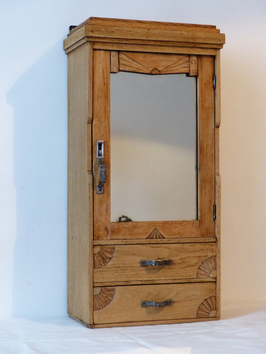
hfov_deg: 18.4
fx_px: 820
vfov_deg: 24.4
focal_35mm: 80
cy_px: 177
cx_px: 133
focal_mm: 13.5
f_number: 2.8
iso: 400
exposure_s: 1/15
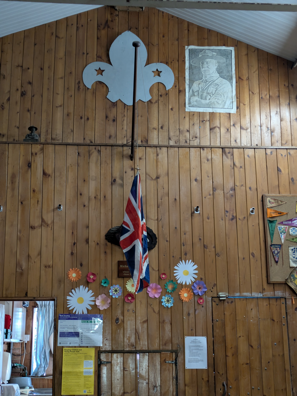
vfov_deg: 37.5
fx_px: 583
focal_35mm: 51
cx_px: 148
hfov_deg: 28.6
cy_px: 198
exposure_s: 1/25
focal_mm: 5.43
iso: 189
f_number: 1.89
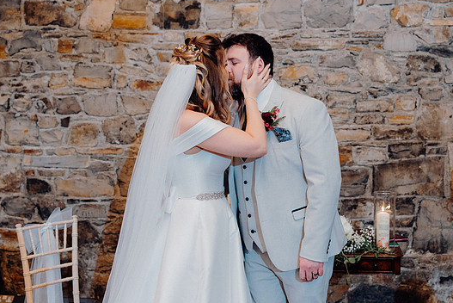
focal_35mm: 55
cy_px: 140
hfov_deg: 36.2
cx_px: 247
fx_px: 692
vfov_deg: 24.6
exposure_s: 1/200
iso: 2500
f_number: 3.5
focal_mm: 50
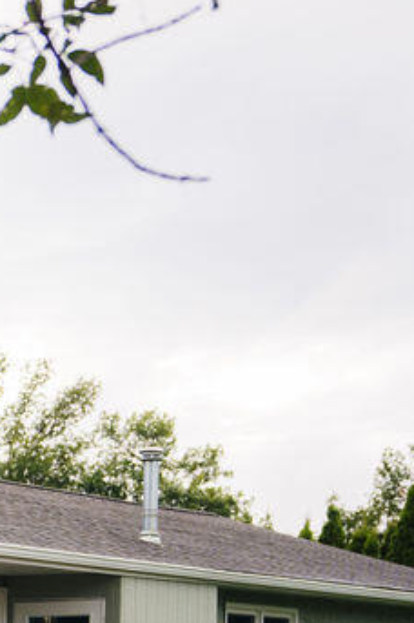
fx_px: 1763
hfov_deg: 11.4
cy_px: 700
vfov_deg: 19.2
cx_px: -548
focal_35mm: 102
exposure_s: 1/1250
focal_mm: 28
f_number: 2.8
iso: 400
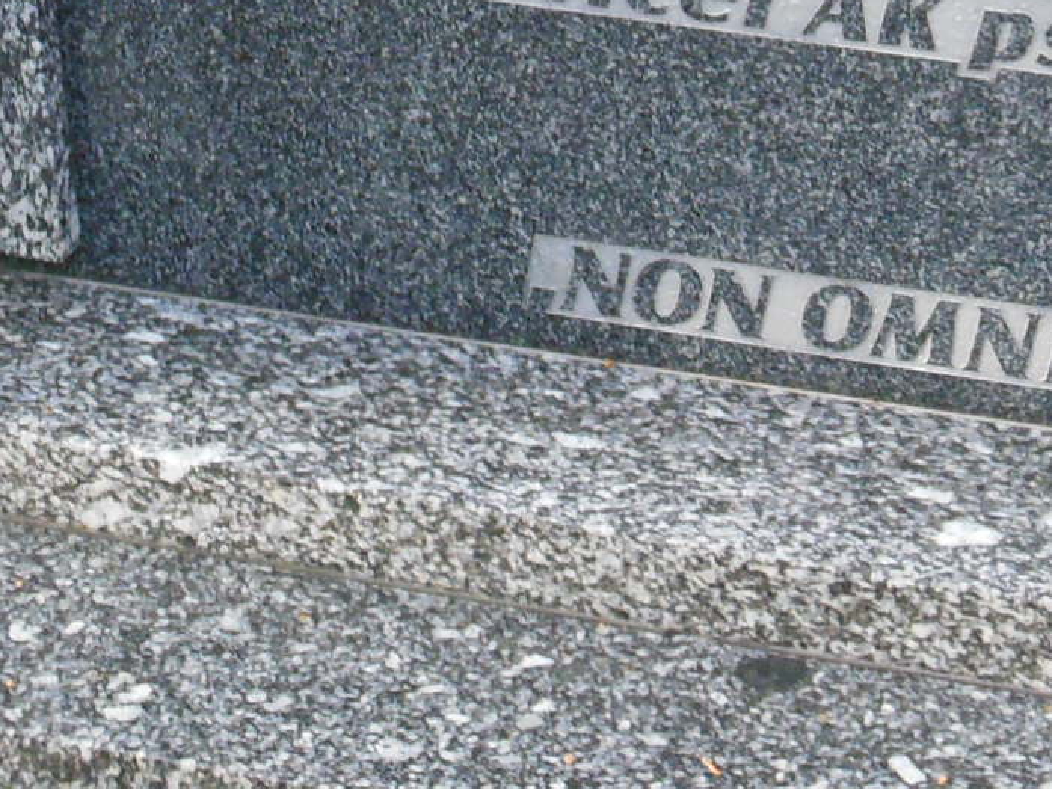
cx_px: 892
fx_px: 4955
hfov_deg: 12.1
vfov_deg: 8.9
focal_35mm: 163
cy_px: -350
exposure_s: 1/200
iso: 400
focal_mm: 8.9
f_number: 4
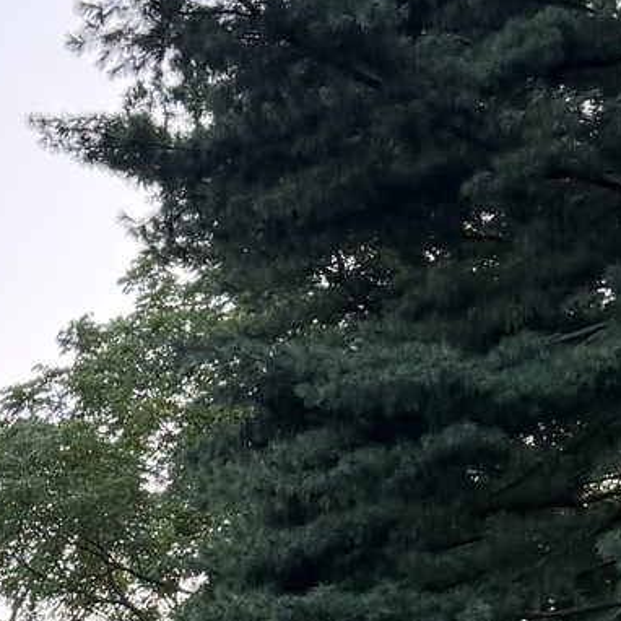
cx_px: -307
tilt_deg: +0.4
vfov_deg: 11.9
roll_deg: +1.4
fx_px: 2598
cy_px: 1309
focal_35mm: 128
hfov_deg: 12.9
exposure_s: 1/231
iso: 125
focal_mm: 6.76
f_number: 1.78
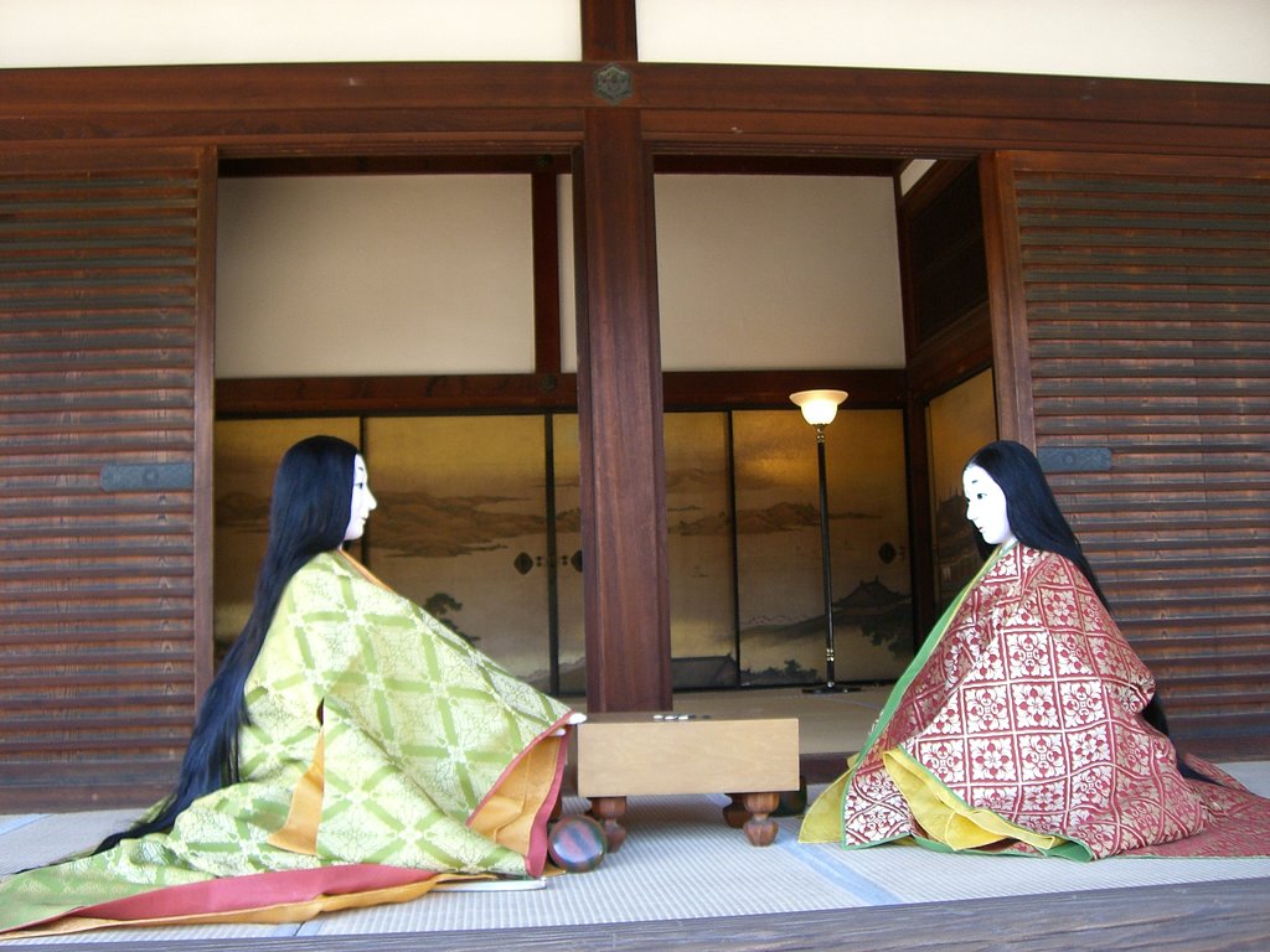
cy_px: 476
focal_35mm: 38
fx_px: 1394
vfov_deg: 37.7
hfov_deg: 49.0
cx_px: 635
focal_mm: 6.2
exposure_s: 1/100
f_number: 2.7
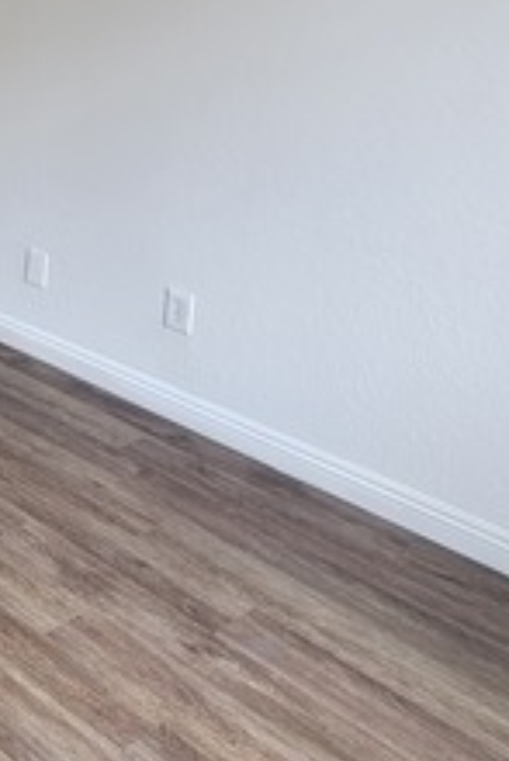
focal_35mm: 41
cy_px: 189
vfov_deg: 45.7
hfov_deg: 23.7
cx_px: -308
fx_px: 868
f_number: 2.2
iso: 64
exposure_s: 1/60
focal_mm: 2.2
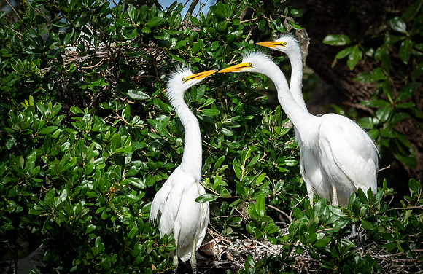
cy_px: 142
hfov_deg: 3.6
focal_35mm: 580
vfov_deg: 2.3
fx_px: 6755
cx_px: 222
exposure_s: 1/800
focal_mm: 210
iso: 640
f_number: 8
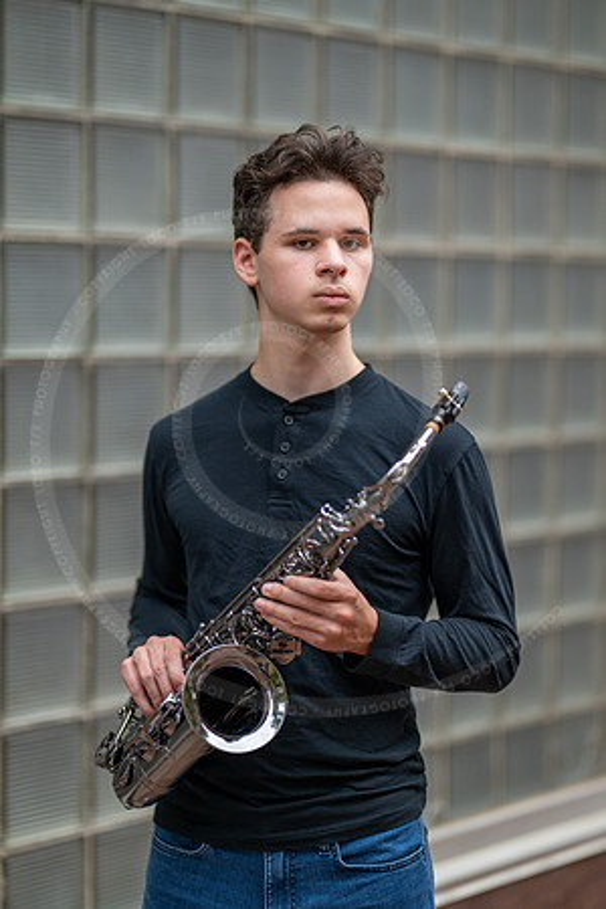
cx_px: 303
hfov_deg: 16.1
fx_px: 2146
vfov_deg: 23.9
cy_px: 454
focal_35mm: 85
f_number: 1.2
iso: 250
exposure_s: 1/320
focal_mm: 85
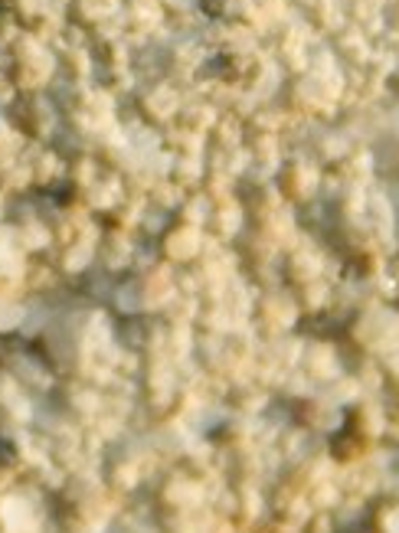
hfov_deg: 3.0
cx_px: -744
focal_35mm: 486
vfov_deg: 4.1
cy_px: 160
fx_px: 7479
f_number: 4.4
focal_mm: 16.6
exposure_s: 1/100
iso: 125
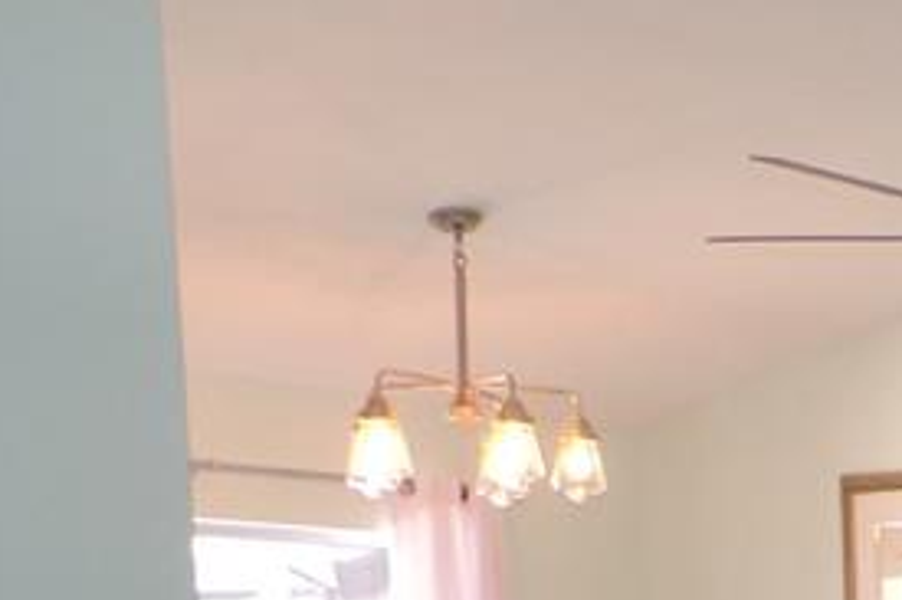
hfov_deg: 18.7
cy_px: 967
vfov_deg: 13.6
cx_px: 1446
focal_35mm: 93
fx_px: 2329
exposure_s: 1/40
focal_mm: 4.3
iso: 100
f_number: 3
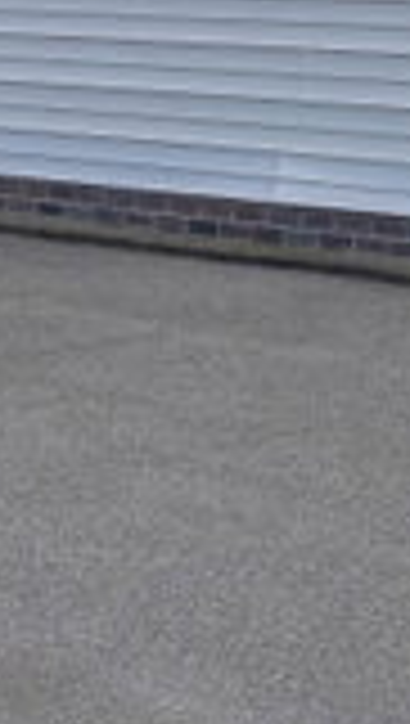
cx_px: 836
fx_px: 2734
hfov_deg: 8.1
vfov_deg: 13.5
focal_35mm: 142
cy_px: -580
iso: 800
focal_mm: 19
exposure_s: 1/3000
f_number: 8
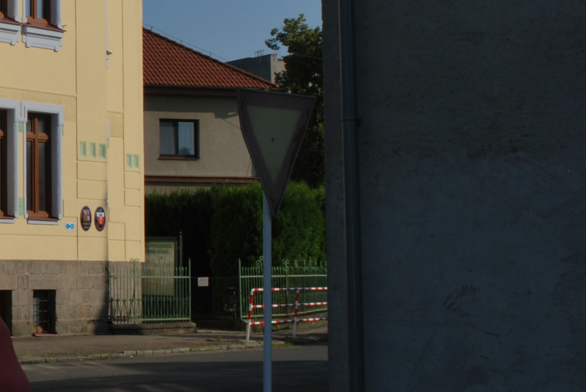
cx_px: -145
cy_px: 126
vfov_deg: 14.3
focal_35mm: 96
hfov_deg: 19.7
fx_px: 1565
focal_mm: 24
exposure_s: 1/200
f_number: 16
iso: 100
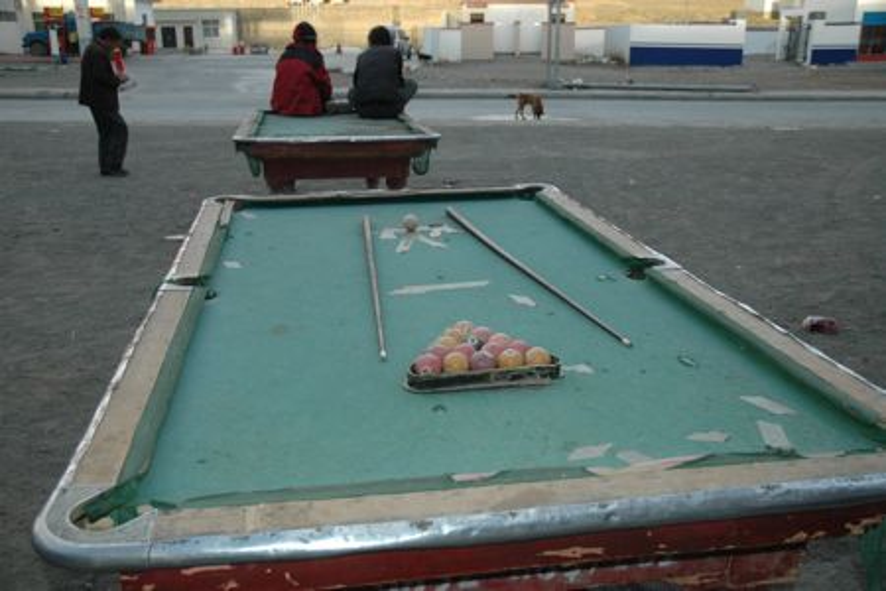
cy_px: 296
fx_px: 886
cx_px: 443
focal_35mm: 36
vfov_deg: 36.9
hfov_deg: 53.1
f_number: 3.8
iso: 400
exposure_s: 1/80
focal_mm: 24
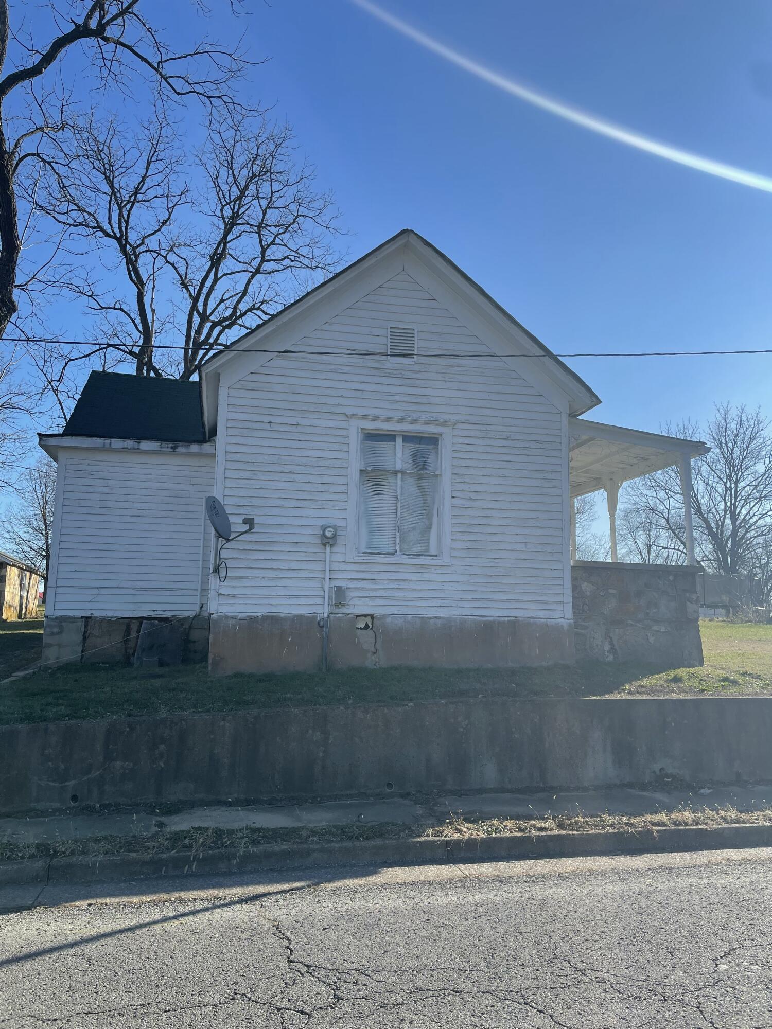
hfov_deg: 53.1
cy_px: 514
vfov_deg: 67.3
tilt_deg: +11.6
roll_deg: +0.5
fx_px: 773
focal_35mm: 26
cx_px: 386
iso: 32
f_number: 1.6
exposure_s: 1/3125
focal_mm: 4.2
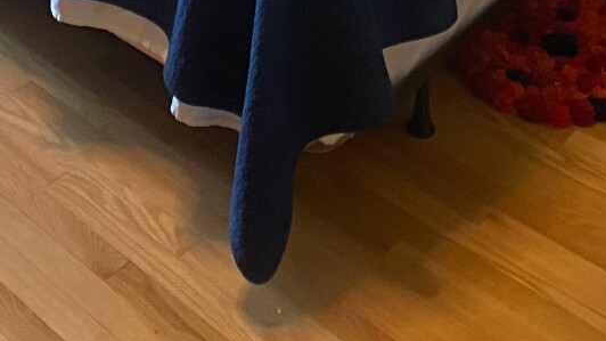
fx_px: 1751
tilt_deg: -8.6
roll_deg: -1.1
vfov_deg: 9.9
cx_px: 273
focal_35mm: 109
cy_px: -441
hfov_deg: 19.6
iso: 250
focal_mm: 4.25
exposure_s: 1/60
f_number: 1.8
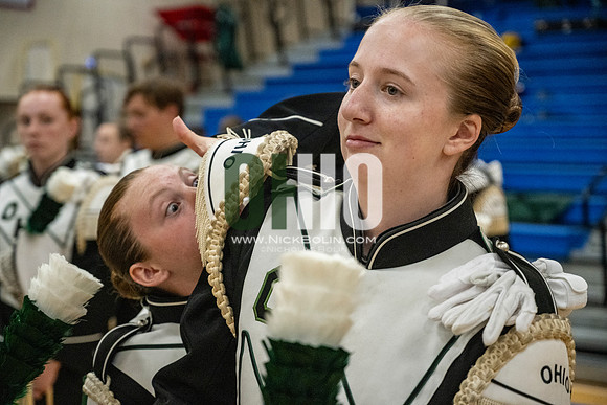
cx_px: 304
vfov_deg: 19.5
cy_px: 202
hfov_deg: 28.8
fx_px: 1180
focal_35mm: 70
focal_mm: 70
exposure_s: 1/800
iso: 8000
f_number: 4
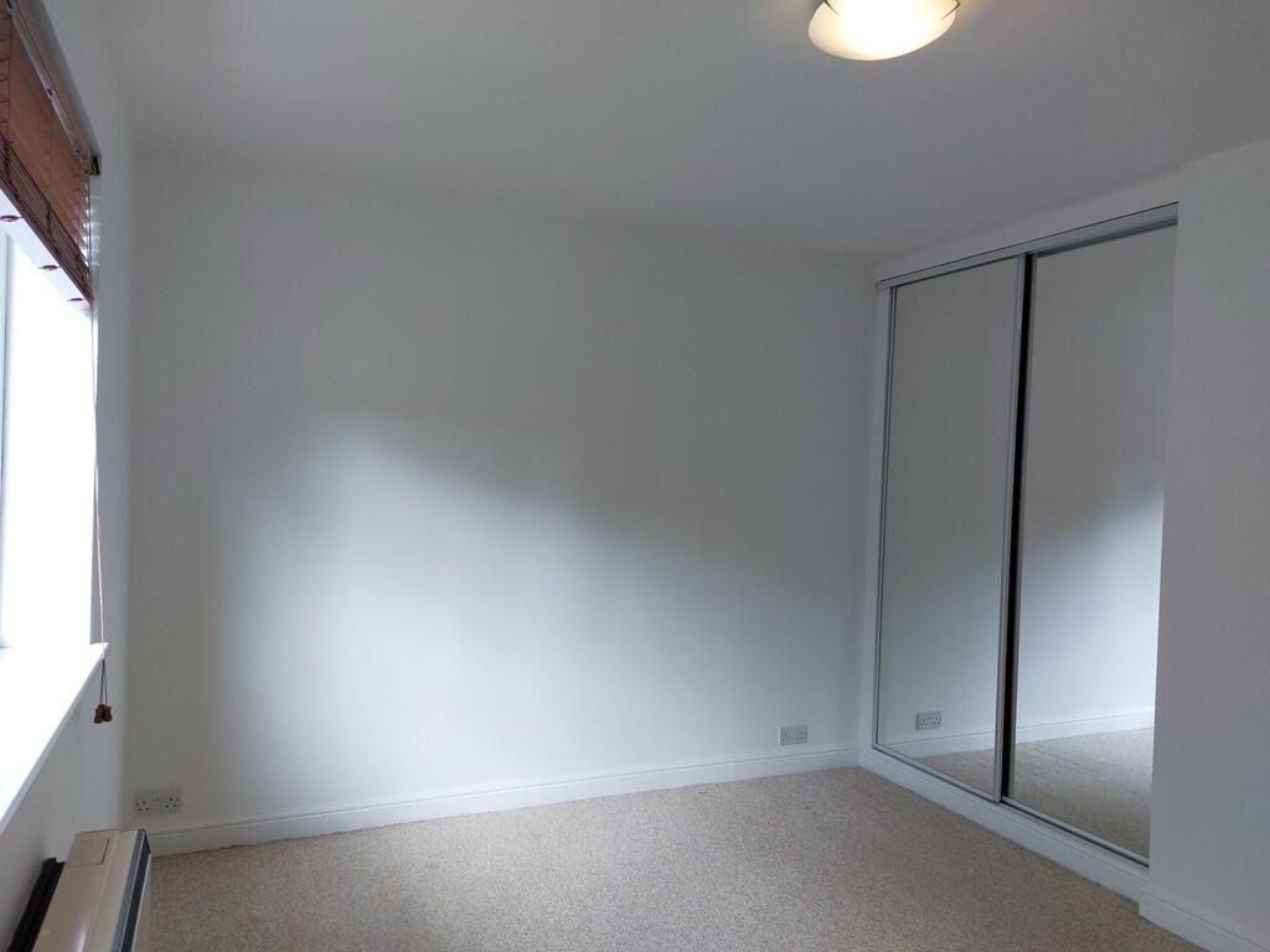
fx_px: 881
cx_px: 635
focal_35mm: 24
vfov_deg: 56.8
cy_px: 476
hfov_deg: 71.6
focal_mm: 5.23
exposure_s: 1/100
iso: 64
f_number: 1.8
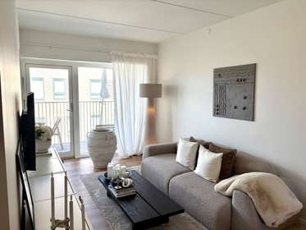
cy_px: 115
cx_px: 153
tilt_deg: -5.0
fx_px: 230
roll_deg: -0.2
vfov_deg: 53.1
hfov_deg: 67.3
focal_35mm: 26
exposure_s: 1/279
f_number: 1.6
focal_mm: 5.96
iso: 50
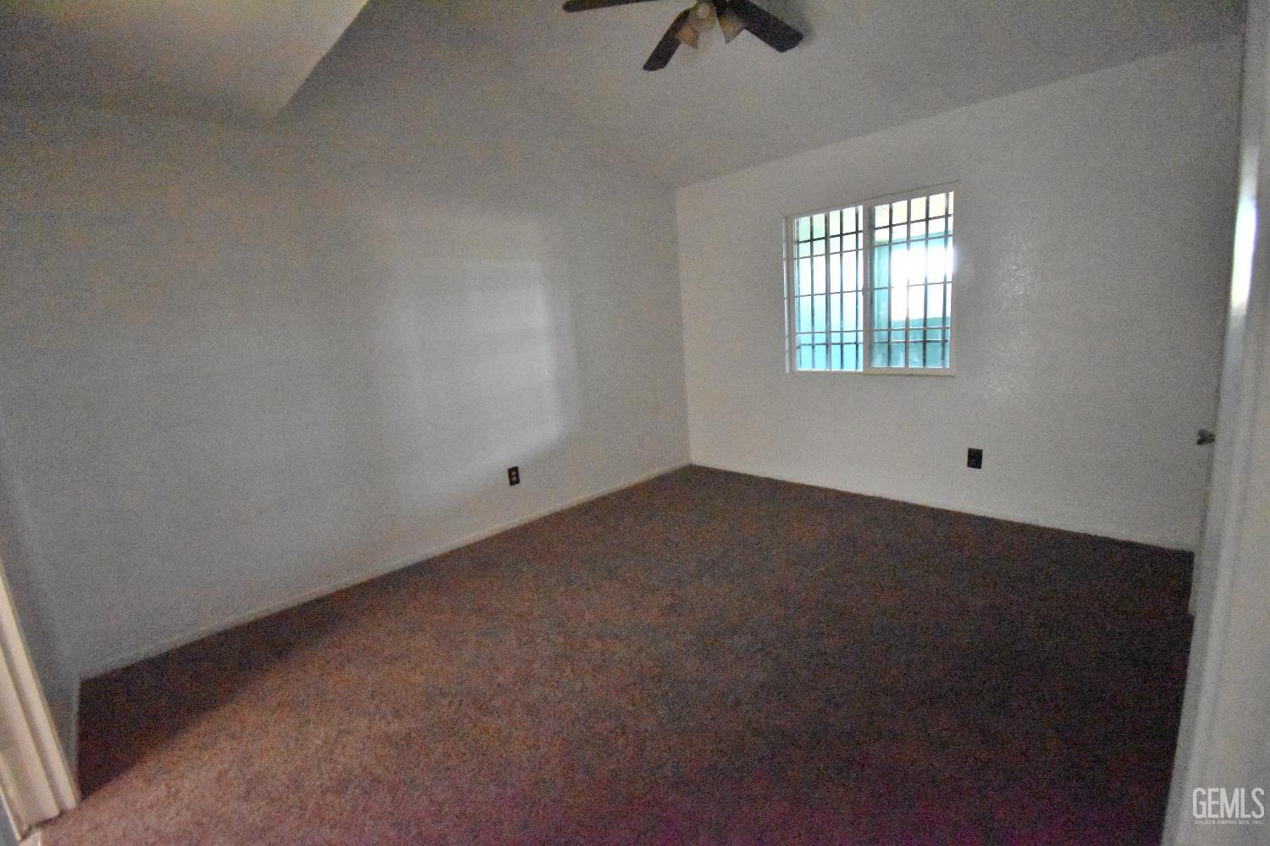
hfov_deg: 100.4
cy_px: 423
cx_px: 635
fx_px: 529
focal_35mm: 15
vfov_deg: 77.3
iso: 12800
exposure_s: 1/125
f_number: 4.5
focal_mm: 10
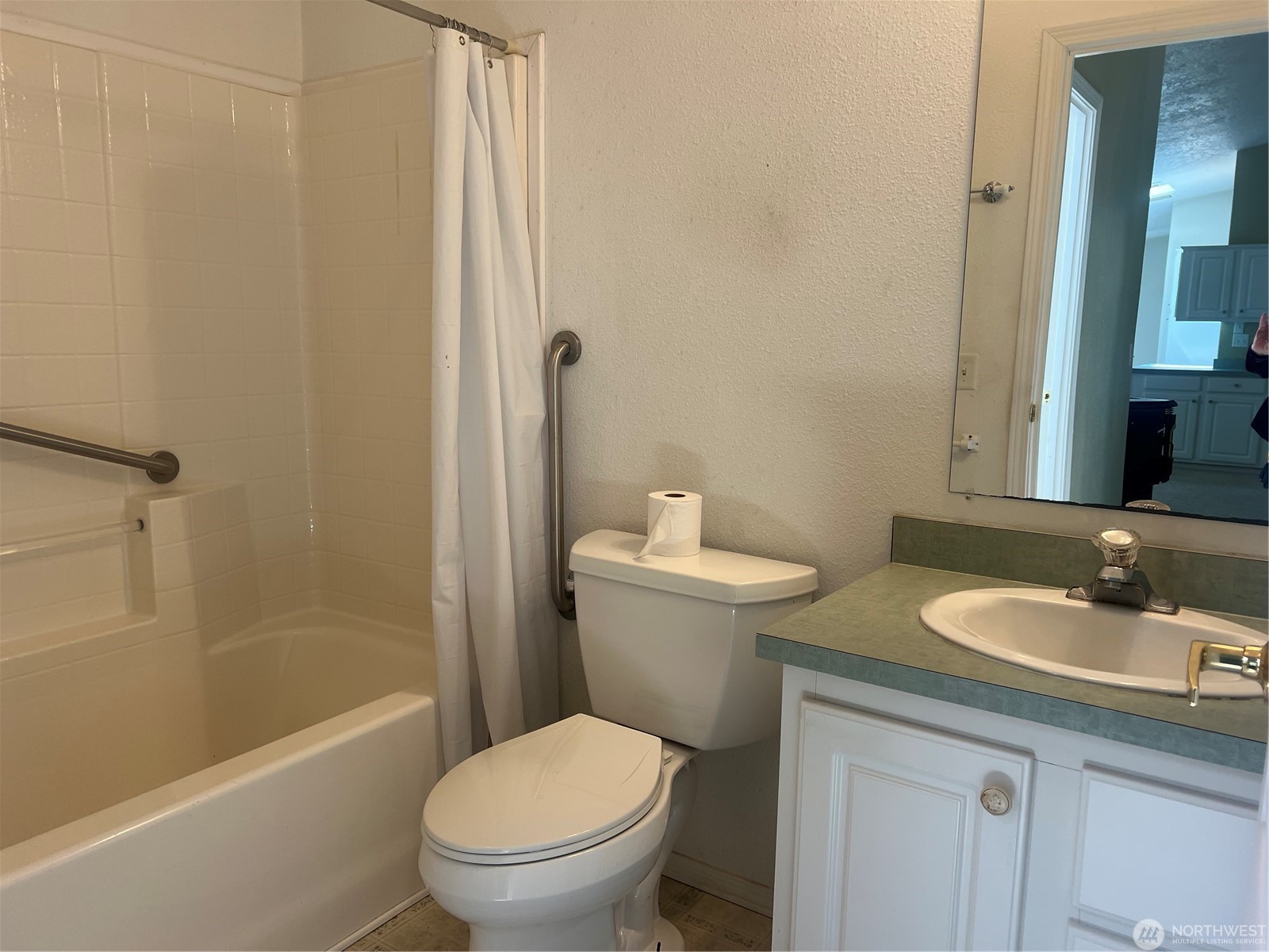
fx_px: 953
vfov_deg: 53.1
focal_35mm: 26
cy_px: 476
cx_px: 634
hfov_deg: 67.3
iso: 50
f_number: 1.5
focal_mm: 5.7
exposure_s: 1/120
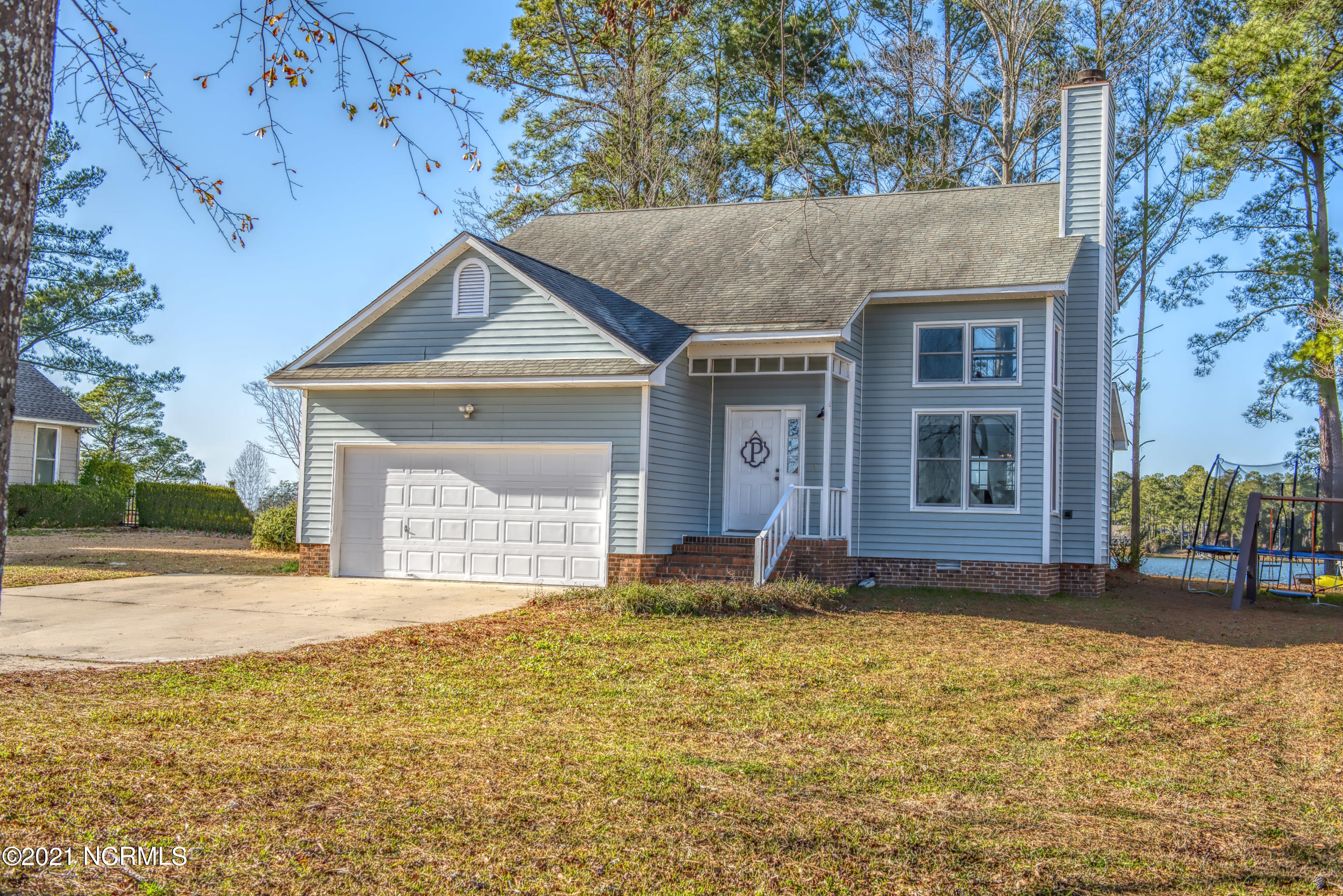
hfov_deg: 50.7
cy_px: 448
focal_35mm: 38
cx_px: 672
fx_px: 1418
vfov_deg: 35.1
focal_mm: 38
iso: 125
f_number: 6.3
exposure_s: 1/320
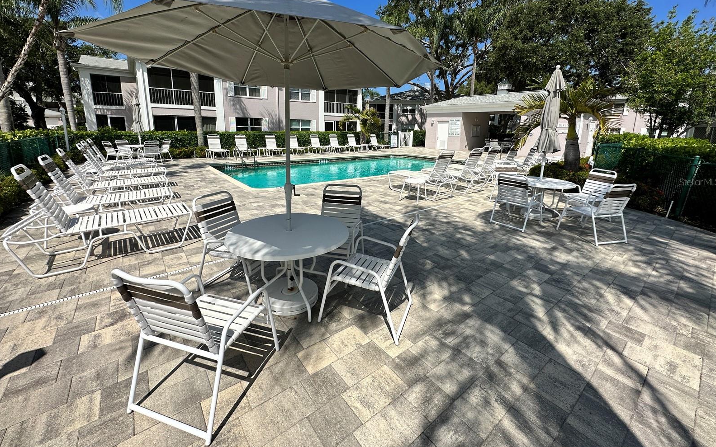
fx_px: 293
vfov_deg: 74.1
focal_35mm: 15
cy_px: 182
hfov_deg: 101.5
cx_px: 360
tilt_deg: -11.0
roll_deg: -0.3
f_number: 2.2
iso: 50
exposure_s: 1/4292
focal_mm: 2.22
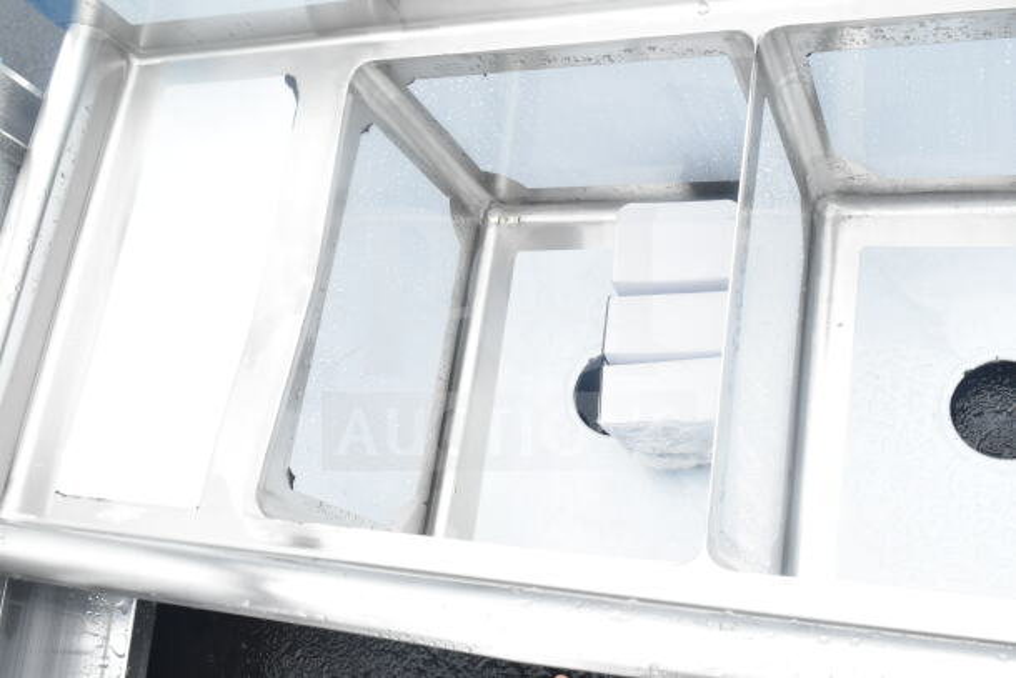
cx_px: 508
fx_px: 1143
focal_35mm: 40
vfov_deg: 33.0
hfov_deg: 47.9
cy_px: 339
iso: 1600
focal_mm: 27
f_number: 10
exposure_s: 1/400
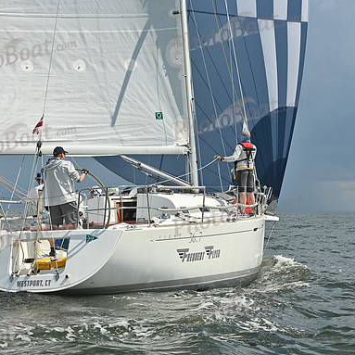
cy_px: 178
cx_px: 125
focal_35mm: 90
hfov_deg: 19.2
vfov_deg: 19.3
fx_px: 1044
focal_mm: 70
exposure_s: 1/1600
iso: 320
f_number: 10
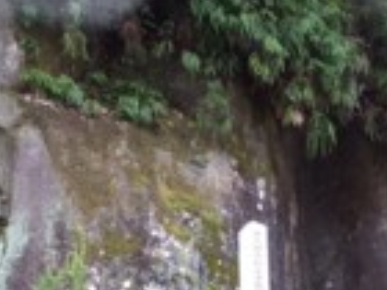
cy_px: 365
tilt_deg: +16.6
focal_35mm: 93
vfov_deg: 15.2
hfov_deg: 20.8
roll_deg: -2.9
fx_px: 1040
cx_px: 66
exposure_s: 1/120
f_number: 2.2
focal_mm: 4.15
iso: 40
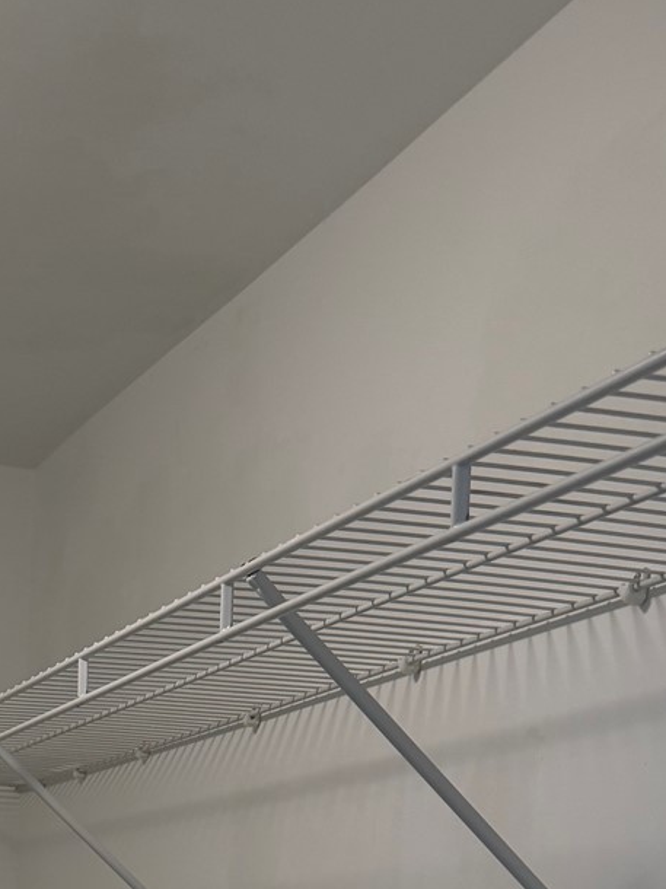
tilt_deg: -2.3
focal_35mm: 63
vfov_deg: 27.4
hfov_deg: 21.6
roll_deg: -2.5
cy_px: 1041
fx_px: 1617
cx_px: -133
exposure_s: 1/120
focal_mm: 6.76
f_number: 1.78
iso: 200
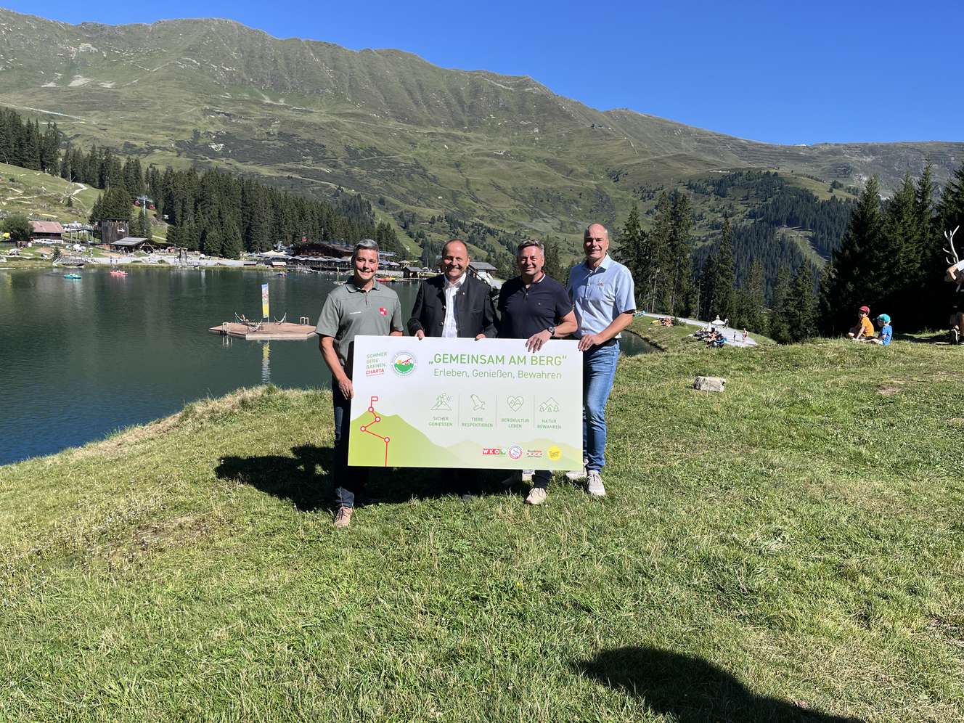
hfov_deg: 67.3
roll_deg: -2.3
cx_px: 482
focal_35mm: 26
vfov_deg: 53.1
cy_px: 362
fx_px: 724
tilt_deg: -9.5
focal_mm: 5.1
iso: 50
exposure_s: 1/2571
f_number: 1.6
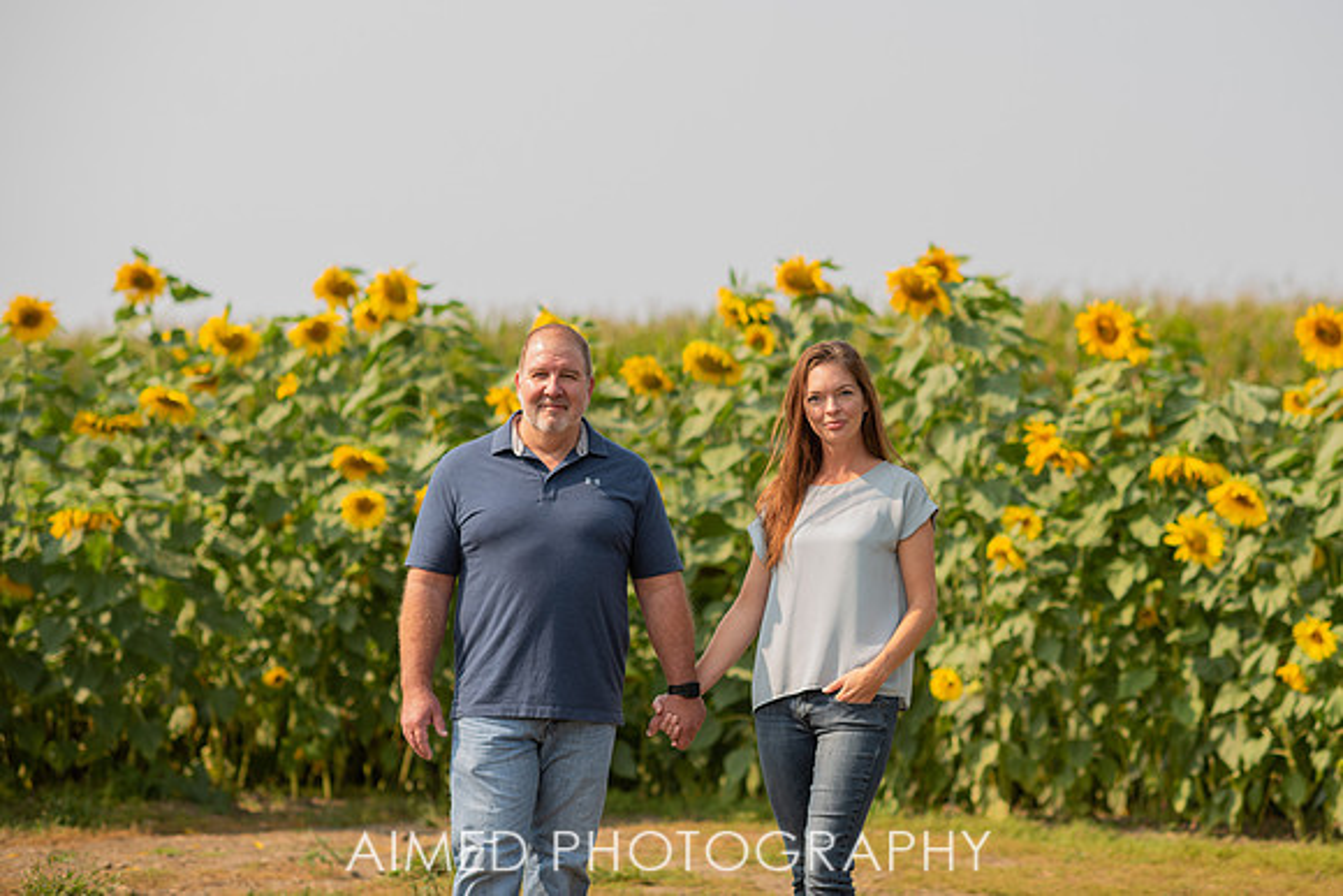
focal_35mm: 96
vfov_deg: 14.3
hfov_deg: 21.3
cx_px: 755
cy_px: 392
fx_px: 3568
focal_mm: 85
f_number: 2.5
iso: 50
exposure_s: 1/640
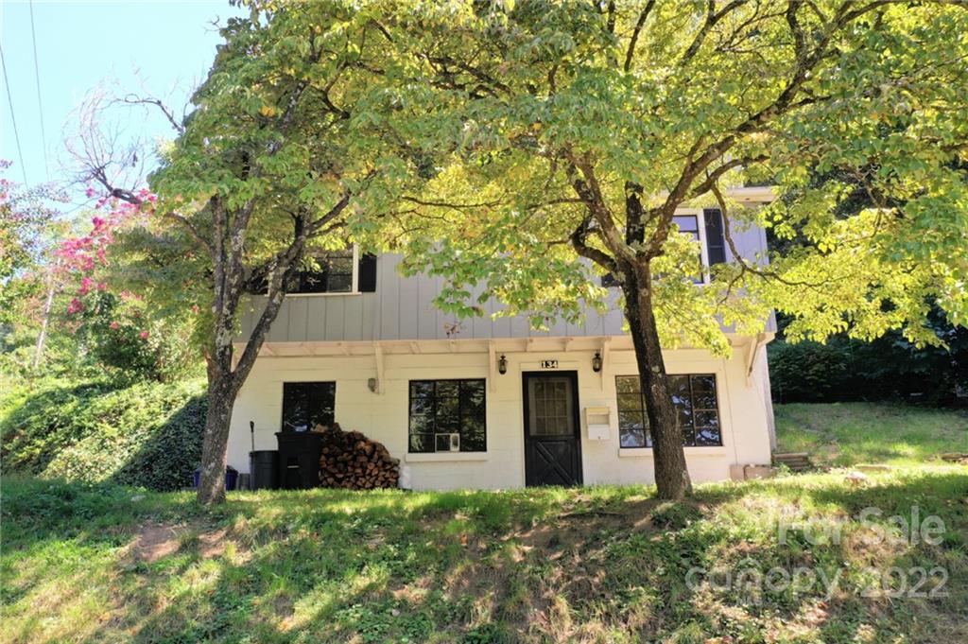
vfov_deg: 46.3
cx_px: 484
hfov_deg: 65.5
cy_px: 322
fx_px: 752
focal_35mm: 28
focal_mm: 10.26
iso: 100
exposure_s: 1/80
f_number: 5.6
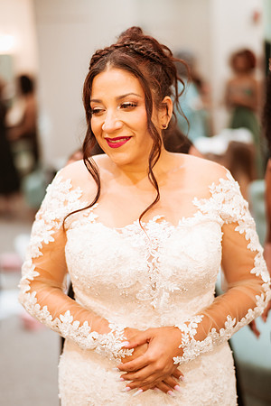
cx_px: 136
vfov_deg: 34.5
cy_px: 203
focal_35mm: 58
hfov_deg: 23.4
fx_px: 655
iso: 1000
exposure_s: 1/640
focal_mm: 58
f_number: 1.4
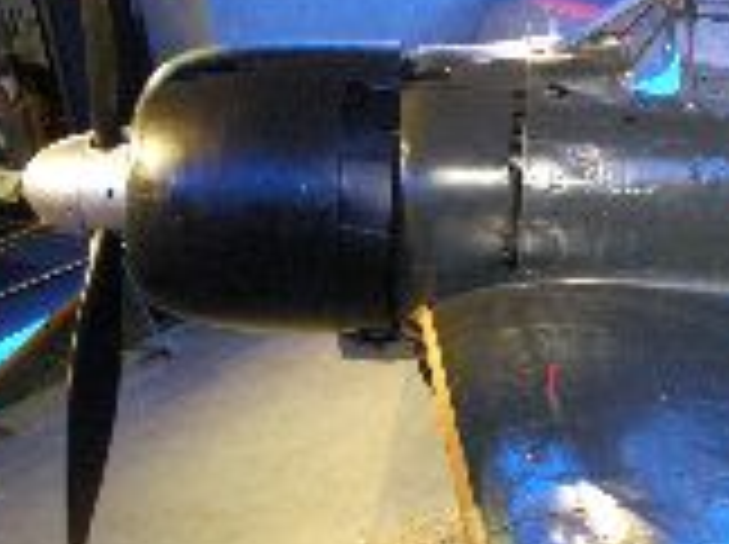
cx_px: 940
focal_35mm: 104
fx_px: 2187
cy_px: 238
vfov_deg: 14.2
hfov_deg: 17.7
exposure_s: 1/9.1
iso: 400
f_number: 2.7
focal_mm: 7.5
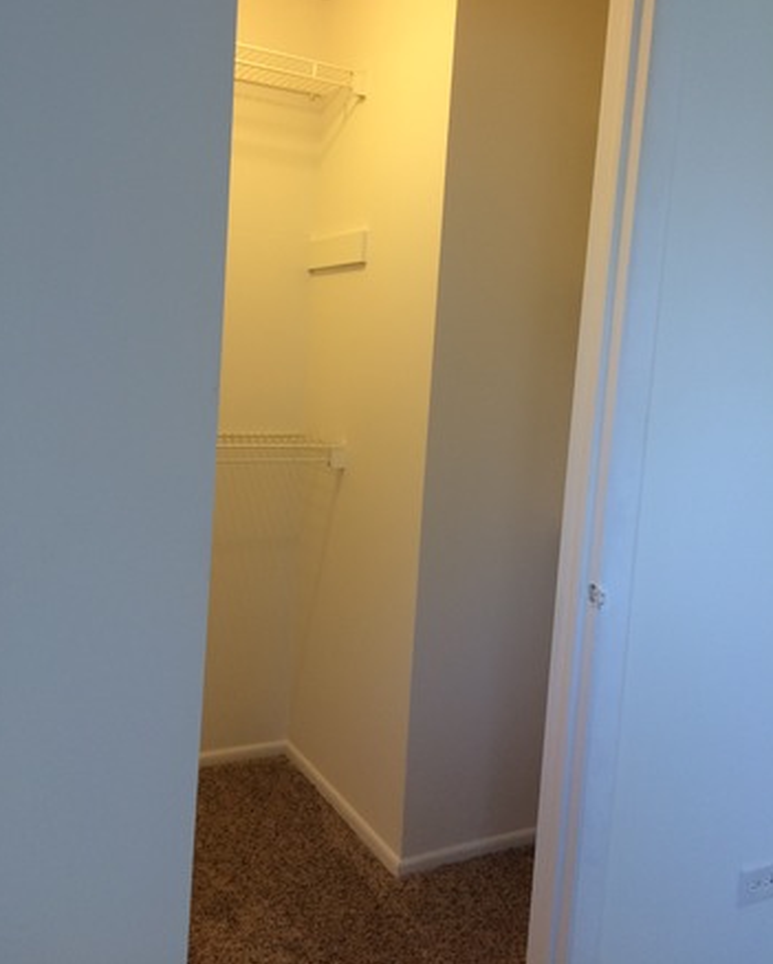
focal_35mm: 31
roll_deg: -3.0
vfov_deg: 57.1
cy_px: 440
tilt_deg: -5.4
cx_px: 383
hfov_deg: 47.2
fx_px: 886
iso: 40
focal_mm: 4.15
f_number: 2.2
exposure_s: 1/30
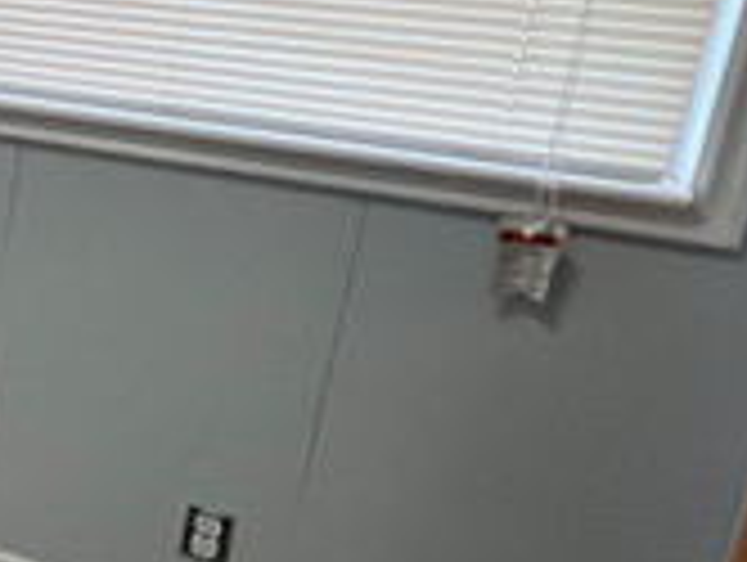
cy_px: 36
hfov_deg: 20.8
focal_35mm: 50
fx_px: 1081
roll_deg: +0.0
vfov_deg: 27.9
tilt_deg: -12.2
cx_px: -675
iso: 80
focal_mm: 1.57
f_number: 1.8
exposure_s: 1/120
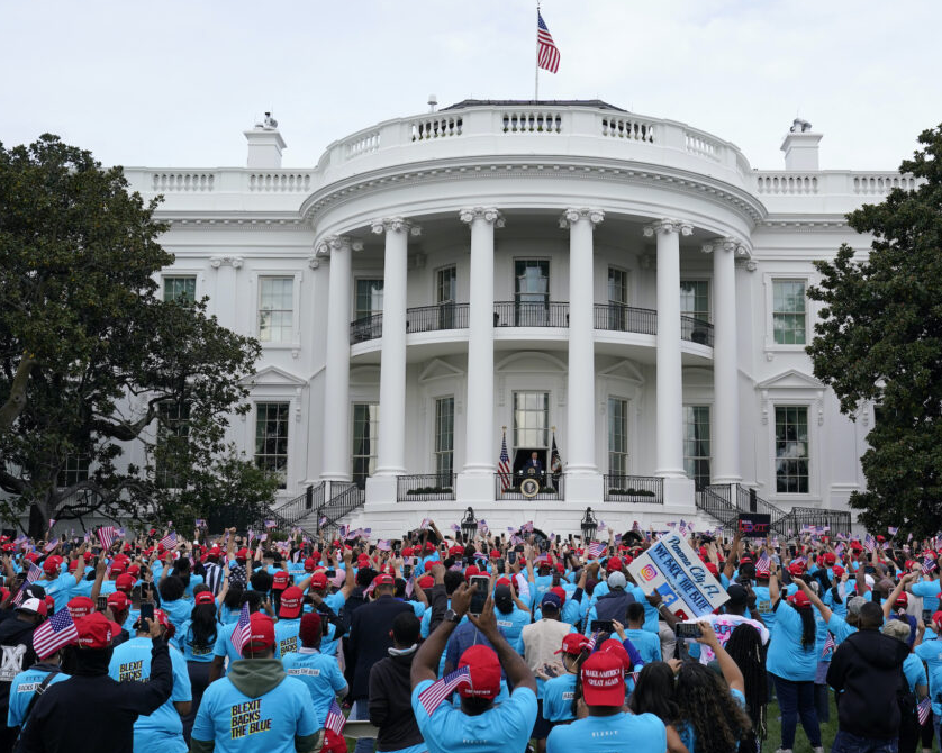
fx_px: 1310
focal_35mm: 47
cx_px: 526
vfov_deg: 32.1
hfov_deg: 39.5
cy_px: 376
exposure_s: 1/800
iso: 500
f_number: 8
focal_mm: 41
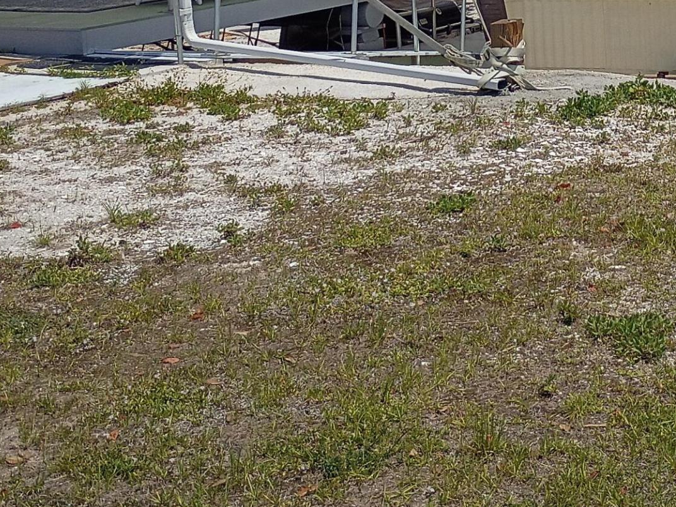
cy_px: -67
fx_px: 1523
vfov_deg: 18.1
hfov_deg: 24.6
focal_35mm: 78
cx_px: 540
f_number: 1.8
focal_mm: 4.27
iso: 105
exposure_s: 1/3268
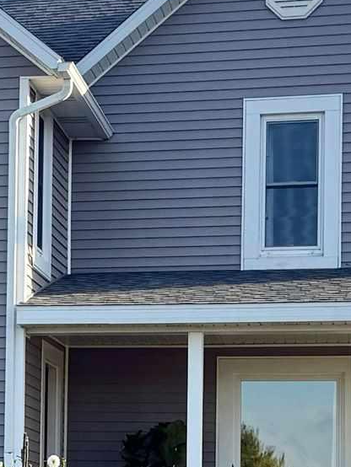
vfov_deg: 14.7
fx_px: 1797
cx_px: -138
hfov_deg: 10.8
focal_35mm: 133
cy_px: 405
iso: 80
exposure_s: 1/2445
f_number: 1.78
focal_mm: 6.76
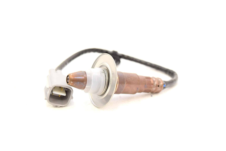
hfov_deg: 43.6
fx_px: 283
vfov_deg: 29.9
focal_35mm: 45
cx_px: 113
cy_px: 76
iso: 400
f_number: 5.6
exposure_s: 1/125
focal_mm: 30
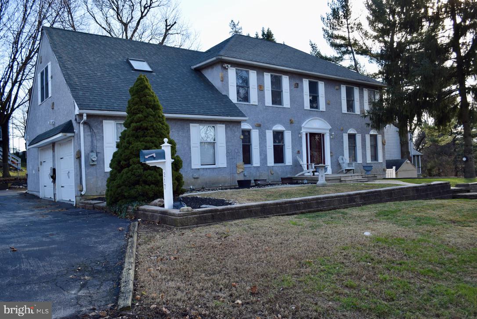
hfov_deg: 61.9
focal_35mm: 30
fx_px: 398
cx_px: 238
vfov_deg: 43.6
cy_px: 160
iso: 100
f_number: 6.3
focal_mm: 20
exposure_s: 1/160
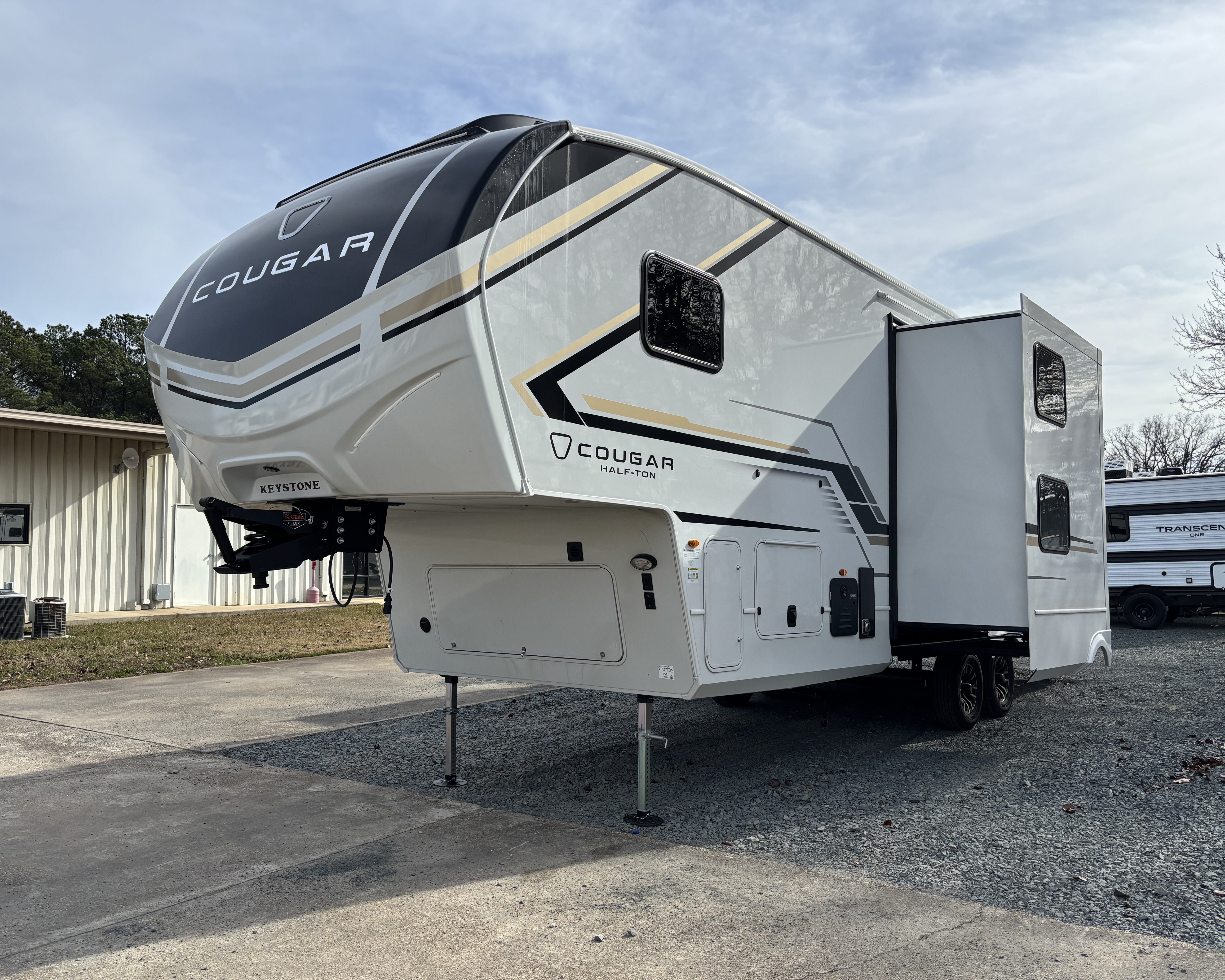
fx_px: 1015
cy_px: 503
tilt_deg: +2.5
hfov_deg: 62.2
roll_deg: +0.0
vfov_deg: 51.5
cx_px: 584
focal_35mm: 28
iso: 50
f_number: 1.6
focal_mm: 5.96
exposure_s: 1/3937
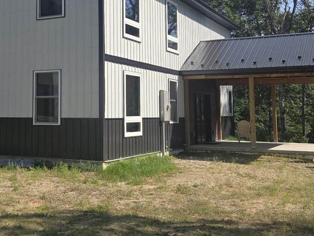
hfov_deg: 34.7
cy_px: 59
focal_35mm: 54
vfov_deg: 26.7
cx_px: 75
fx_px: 490
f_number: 1.8
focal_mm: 5.4
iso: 25
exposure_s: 1/1667
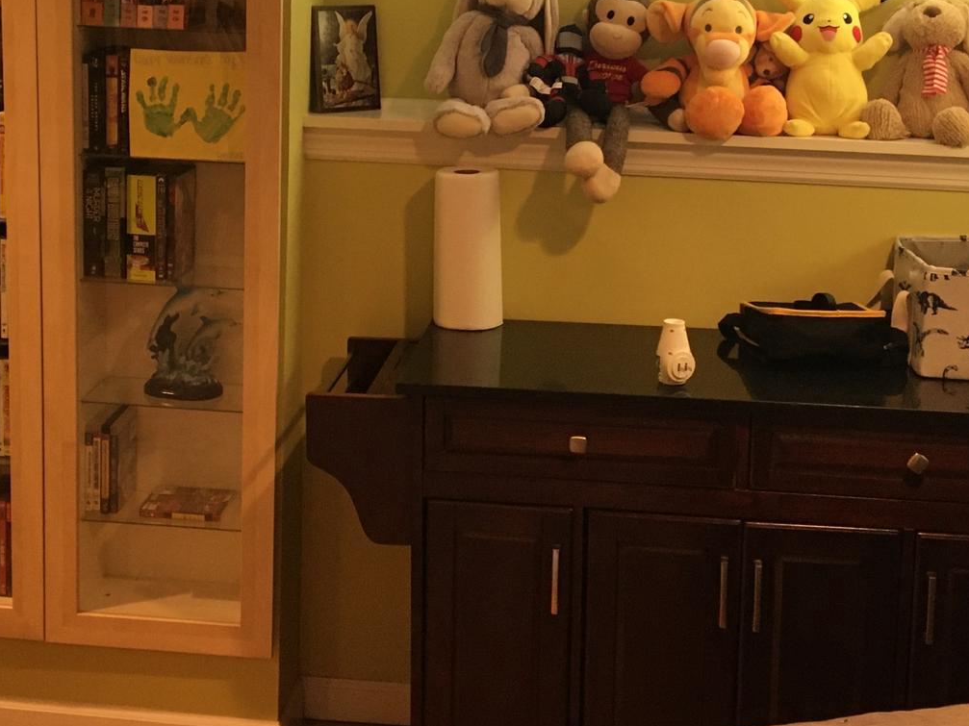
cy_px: 240
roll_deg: -1.6
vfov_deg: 24.7
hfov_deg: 32.6
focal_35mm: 59
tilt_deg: -11.5
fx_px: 1651
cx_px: 397
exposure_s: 1/30
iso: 125
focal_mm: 4.15
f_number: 2.2
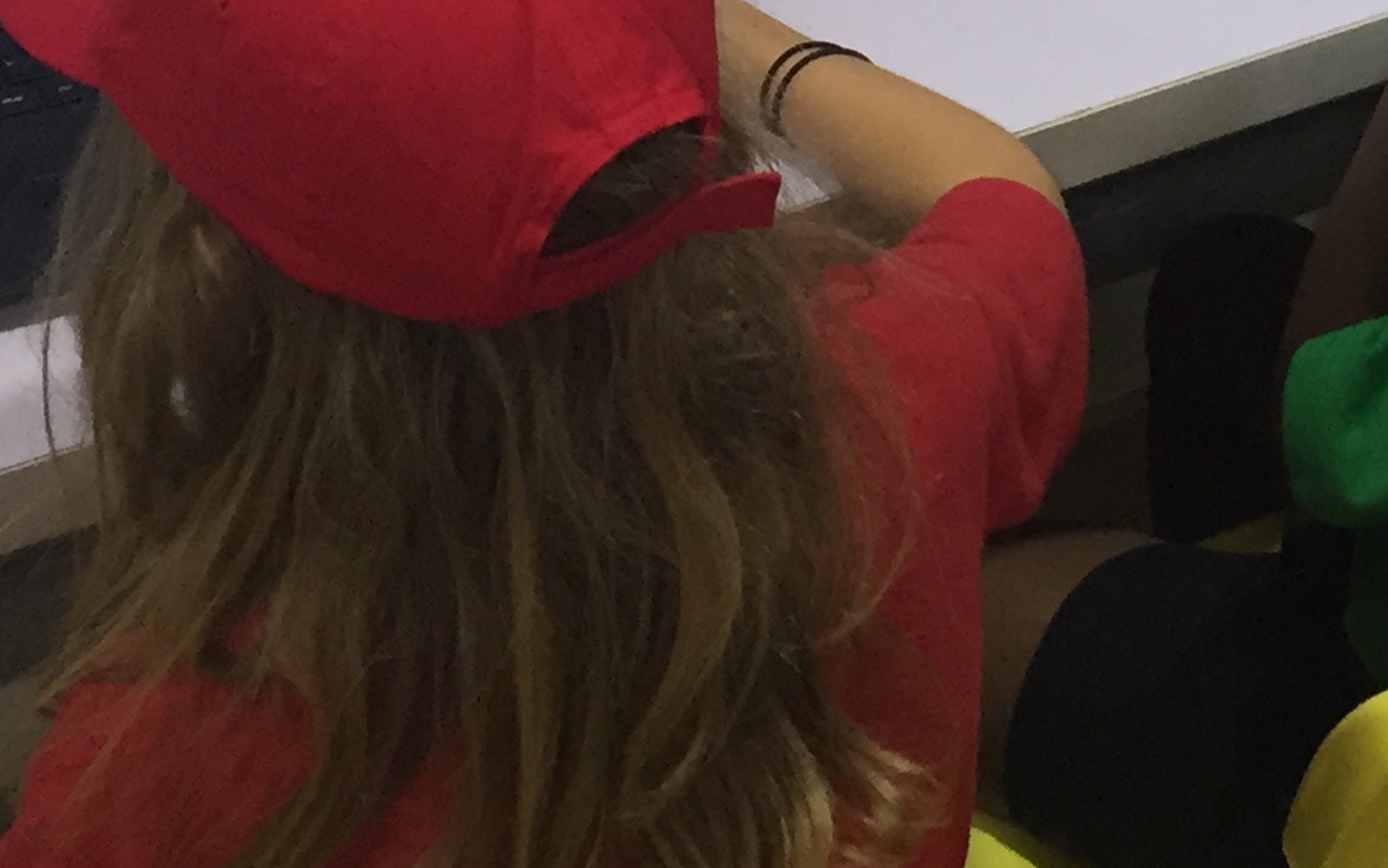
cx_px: 1528
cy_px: -436
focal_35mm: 103
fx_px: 3897
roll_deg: -9.0
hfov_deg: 19.4
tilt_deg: -27.6
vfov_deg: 12.1
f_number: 2.2
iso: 125
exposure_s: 1/33
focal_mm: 4.15
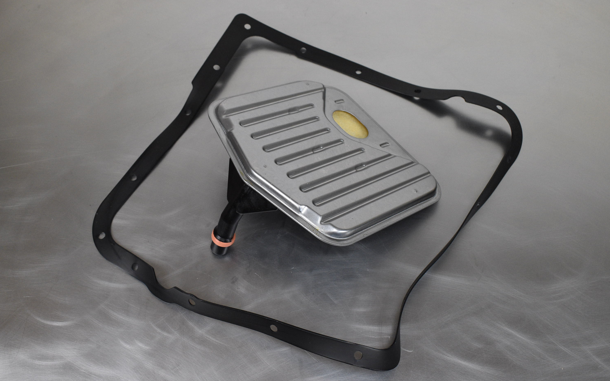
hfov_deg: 47.7
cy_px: 190
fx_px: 690
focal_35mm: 42
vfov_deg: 30.9
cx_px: 305
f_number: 7.1
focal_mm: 27
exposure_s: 1/200
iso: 1250
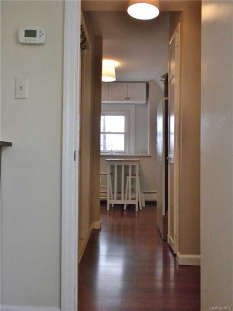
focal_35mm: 37
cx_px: 116
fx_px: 332
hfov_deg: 38.7
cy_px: 156
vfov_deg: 50.1
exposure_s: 1/84.7
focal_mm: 6.6
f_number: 3.5
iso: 400
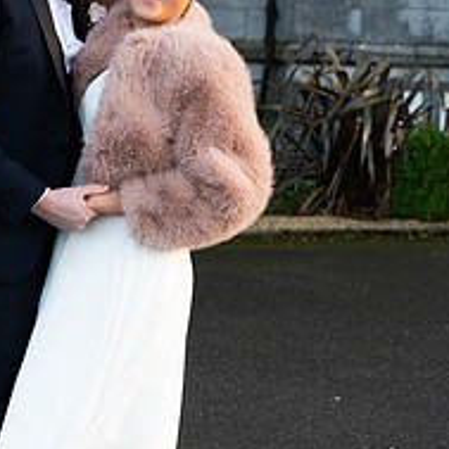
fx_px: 1189
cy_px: 228
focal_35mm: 81
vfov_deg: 21.4
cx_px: 100
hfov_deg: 21.2
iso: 160
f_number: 3.5
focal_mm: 40
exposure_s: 1/160
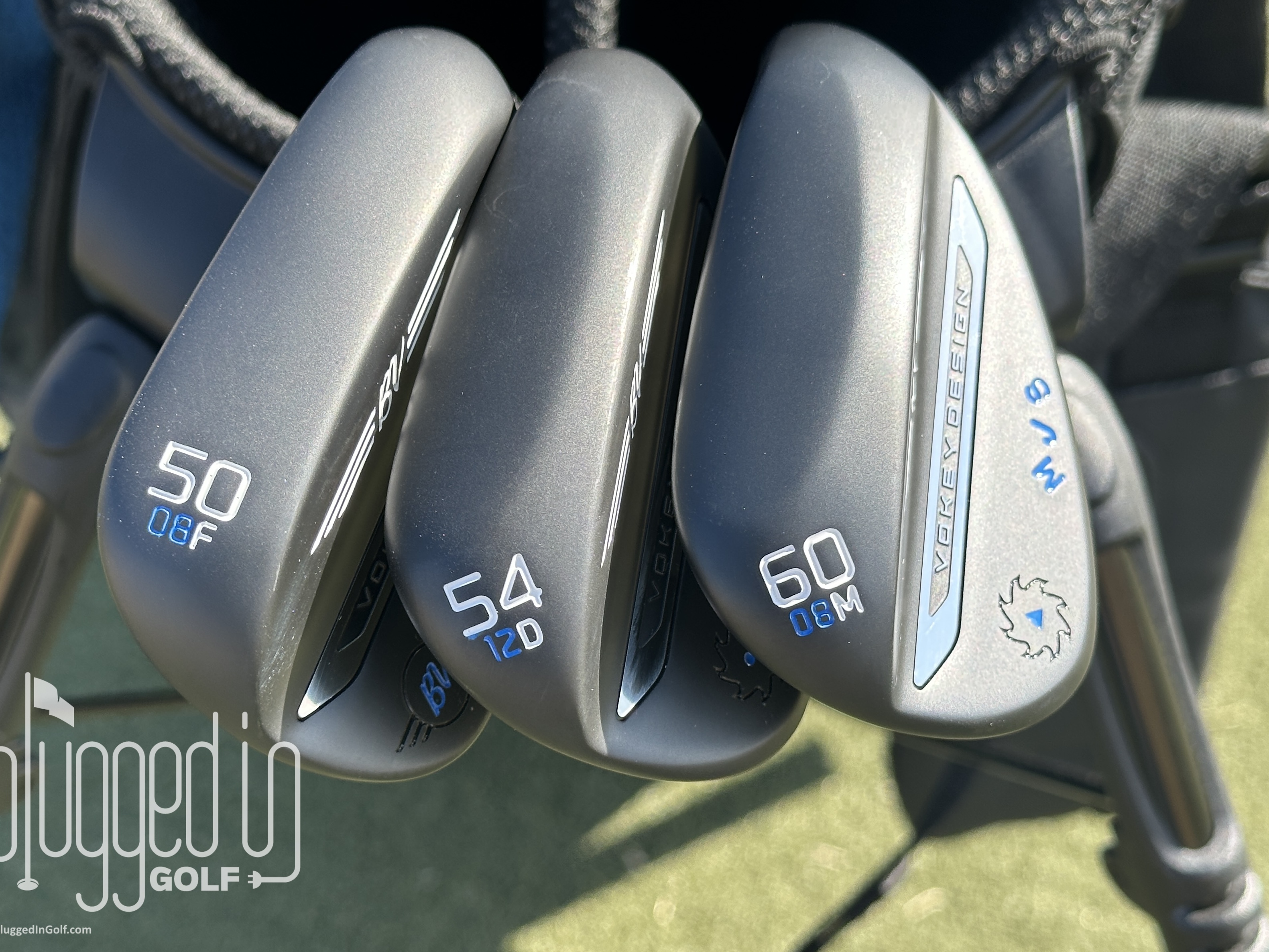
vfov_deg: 28.6
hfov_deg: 37.5
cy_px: 448
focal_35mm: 51
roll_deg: +4.5
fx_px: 1870
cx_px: 597
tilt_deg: -44.8
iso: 64
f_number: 1.78
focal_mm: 6.86
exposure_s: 1/962
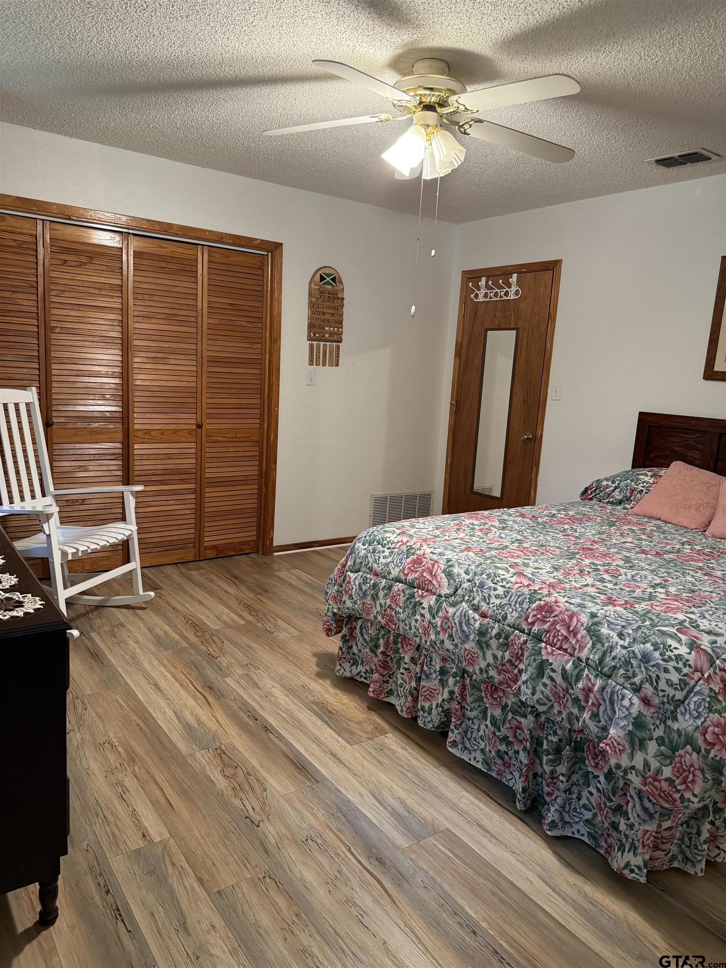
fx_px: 671
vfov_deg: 71.6
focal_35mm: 24
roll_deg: -3.6
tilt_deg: -8.5
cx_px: 363
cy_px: 484
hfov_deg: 56.8
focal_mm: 6.76
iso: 320
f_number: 1.78
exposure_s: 1/60
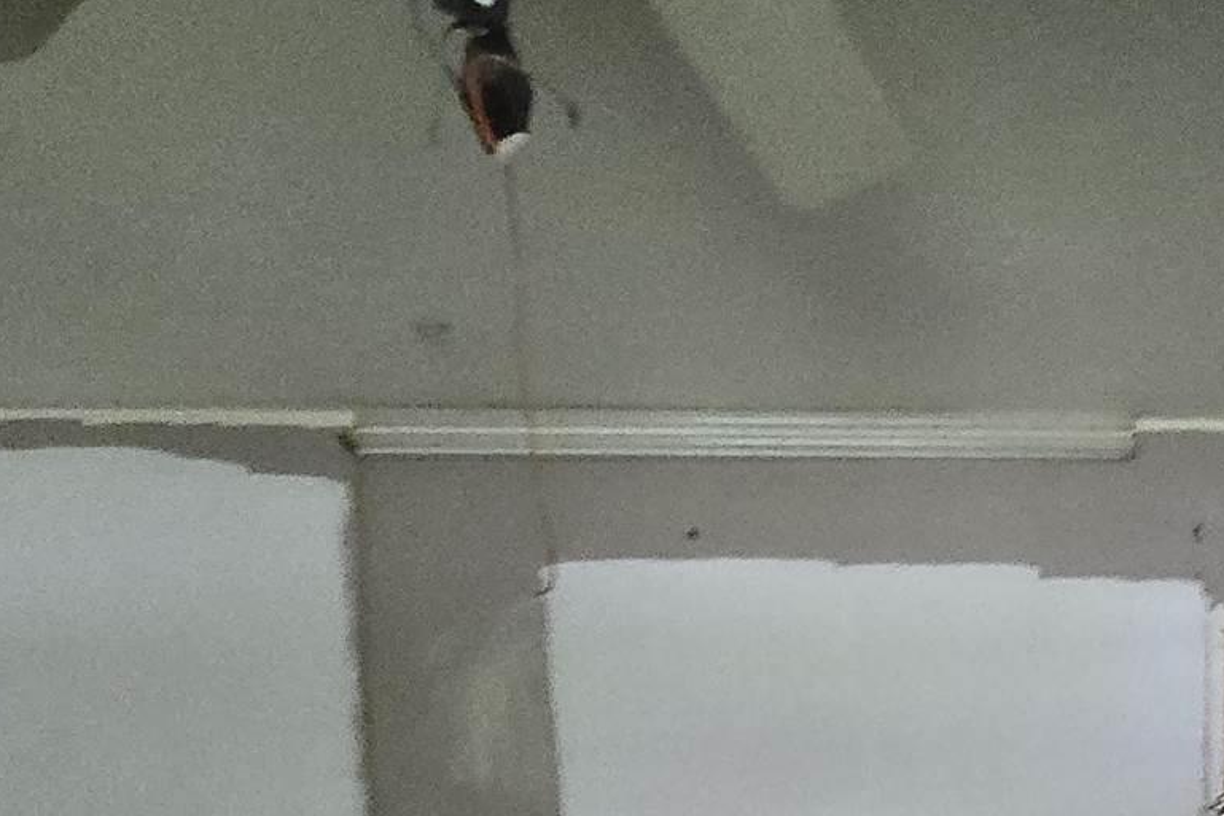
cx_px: 925
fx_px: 1224
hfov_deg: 50.8
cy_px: 1058
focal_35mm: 36
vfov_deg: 29.7
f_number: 2.2
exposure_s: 1/40
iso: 1600
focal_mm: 2.2
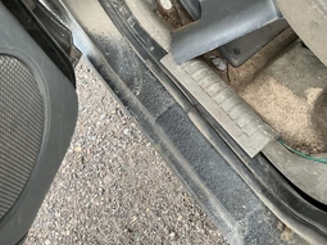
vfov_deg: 32.7
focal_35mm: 44
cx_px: 231
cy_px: 92
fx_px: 415
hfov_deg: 42.1
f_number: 1.8
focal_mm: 3
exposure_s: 1/101
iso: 64
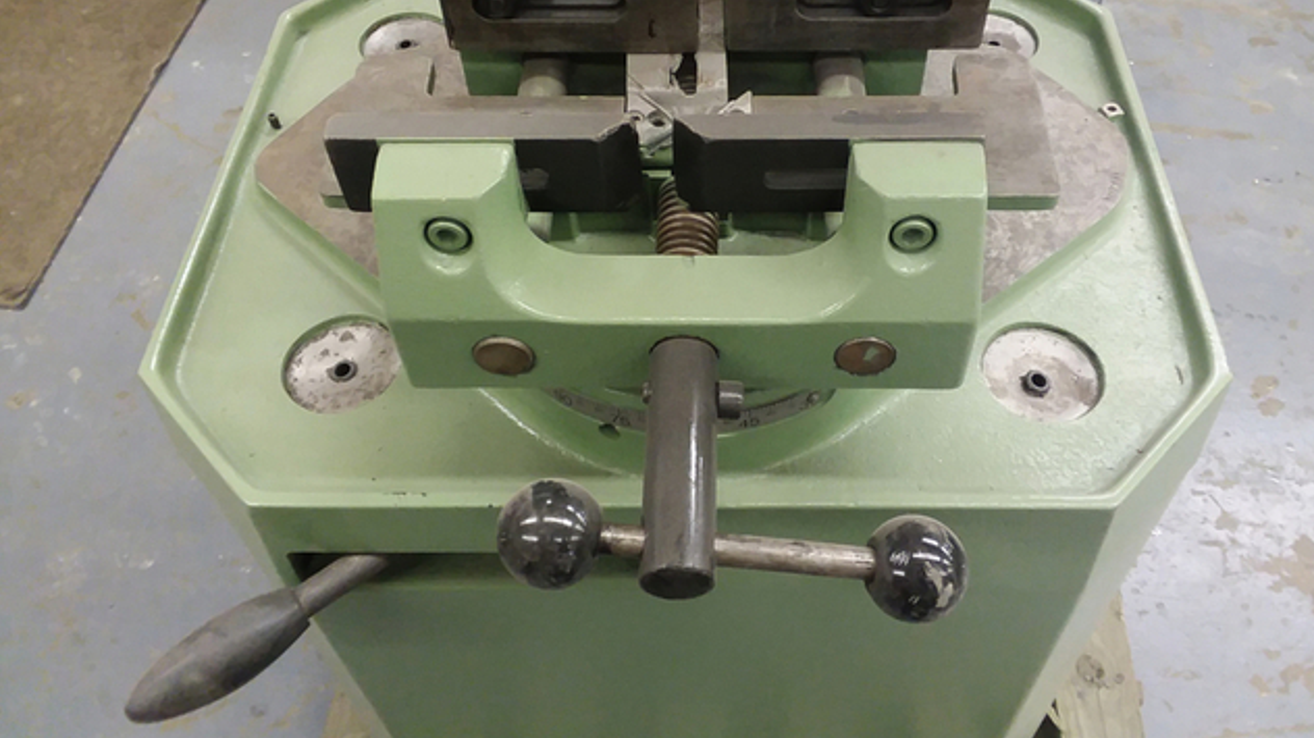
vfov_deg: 36.4
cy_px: 270
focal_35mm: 32
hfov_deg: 61.0
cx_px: 663
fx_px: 1115
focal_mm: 2.47
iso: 160
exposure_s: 1/24
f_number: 1.9
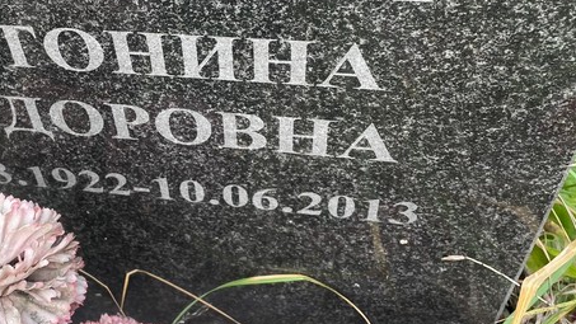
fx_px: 764
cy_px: 58
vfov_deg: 23.6
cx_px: 131
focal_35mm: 50
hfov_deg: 40.0
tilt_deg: -48.1
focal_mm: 4.2
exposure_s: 1/121
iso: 64
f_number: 1.6
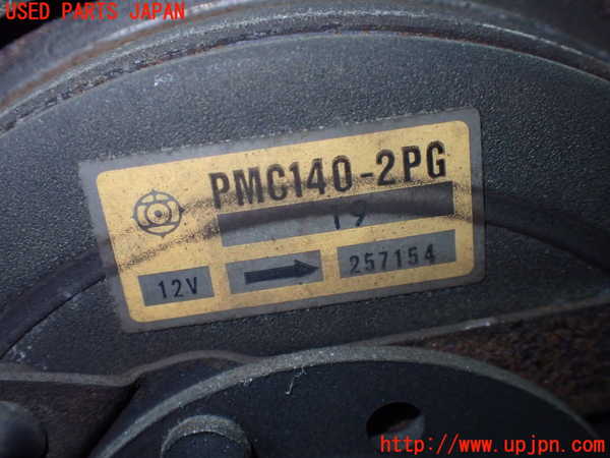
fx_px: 775
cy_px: 229
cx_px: 305
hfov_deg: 42.9
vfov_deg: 32.9
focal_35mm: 44
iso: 640
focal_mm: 7.84
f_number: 2.9
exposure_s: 1/160
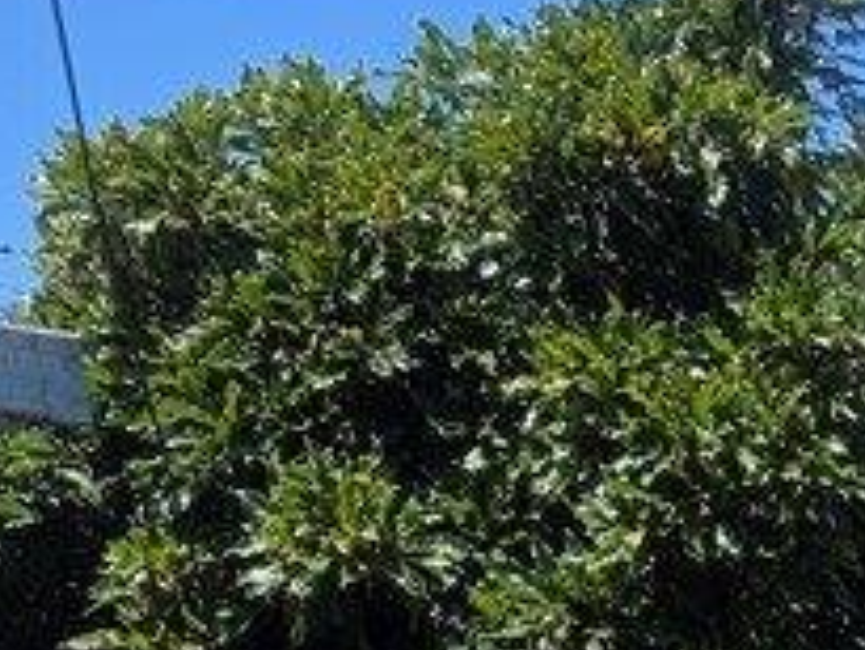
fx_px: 2875
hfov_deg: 14.6
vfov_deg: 10.9
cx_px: 1637
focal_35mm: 115
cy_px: 1557
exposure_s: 1/3001
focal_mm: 6.3
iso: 80
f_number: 1.7
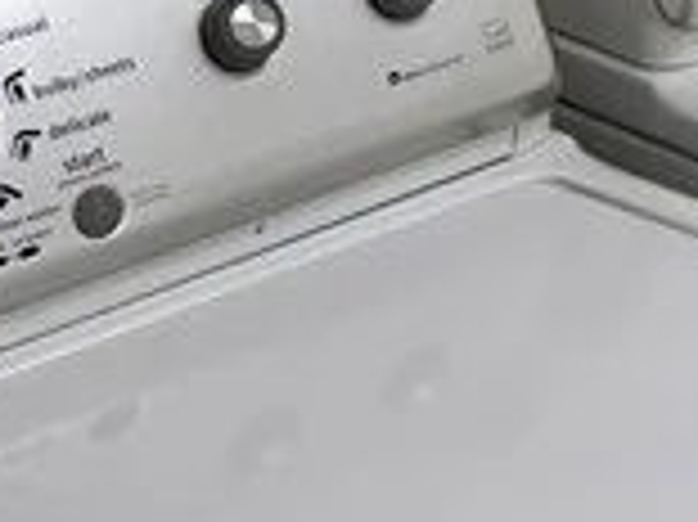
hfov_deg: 10.7
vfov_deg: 8.3
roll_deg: -0.1
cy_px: -846
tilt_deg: -5.4
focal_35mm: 159
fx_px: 3204
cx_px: 1666
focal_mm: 6.76
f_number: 1.78
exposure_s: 1/120
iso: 80
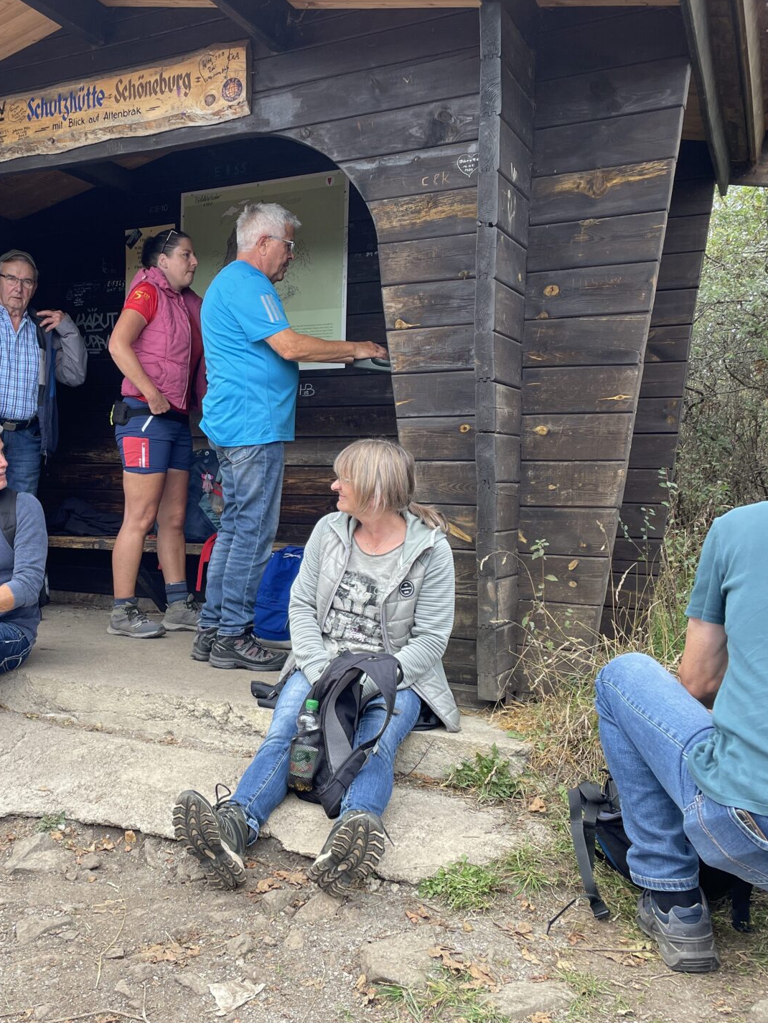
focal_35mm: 35
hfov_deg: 39.8
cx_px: 211
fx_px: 1035
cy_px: 509
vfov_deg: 52.6
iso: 32
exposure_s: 1/333
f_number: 1.6
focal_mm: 4.2
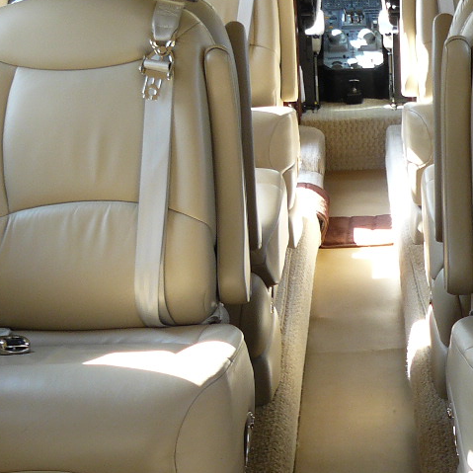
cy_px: 333
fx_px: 1314
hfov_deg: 20.2
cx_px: 364
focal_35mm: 85
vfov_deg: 20.3
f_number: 2.8
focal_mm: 6
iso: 100
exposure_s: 1/40
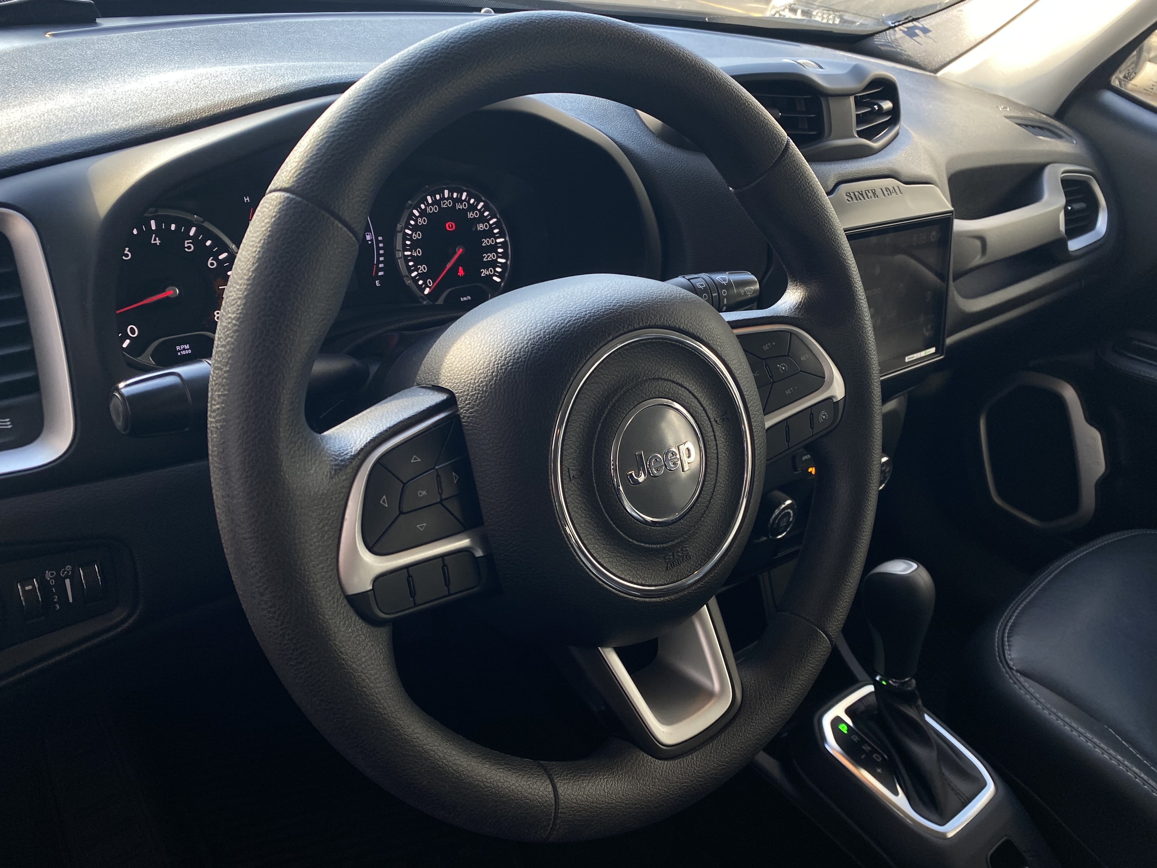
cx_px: 585
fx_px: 902
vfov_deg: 51.4
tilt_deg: -30.2
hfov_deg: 65.3
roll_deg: -8.7
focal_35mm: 27
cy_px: 430
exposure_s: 1/121
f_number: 1.8
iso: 80
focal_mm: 4.25
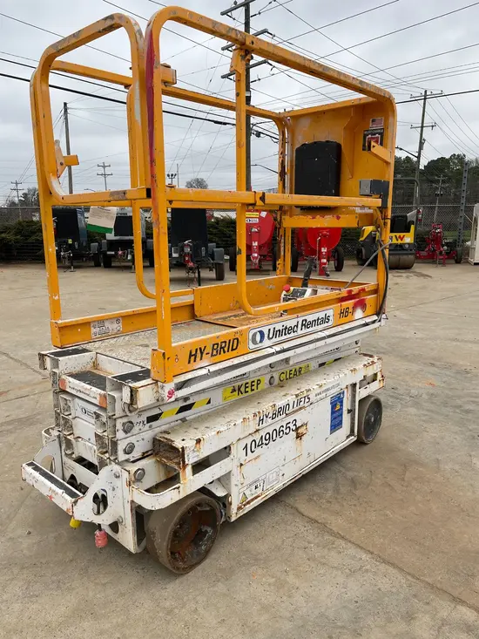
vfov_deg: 67.3
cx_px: 240
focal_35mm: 26
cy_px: 320
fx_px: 480
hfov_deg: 53.1
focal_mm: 5.1
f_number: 1.6
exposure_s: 1/751
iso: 50
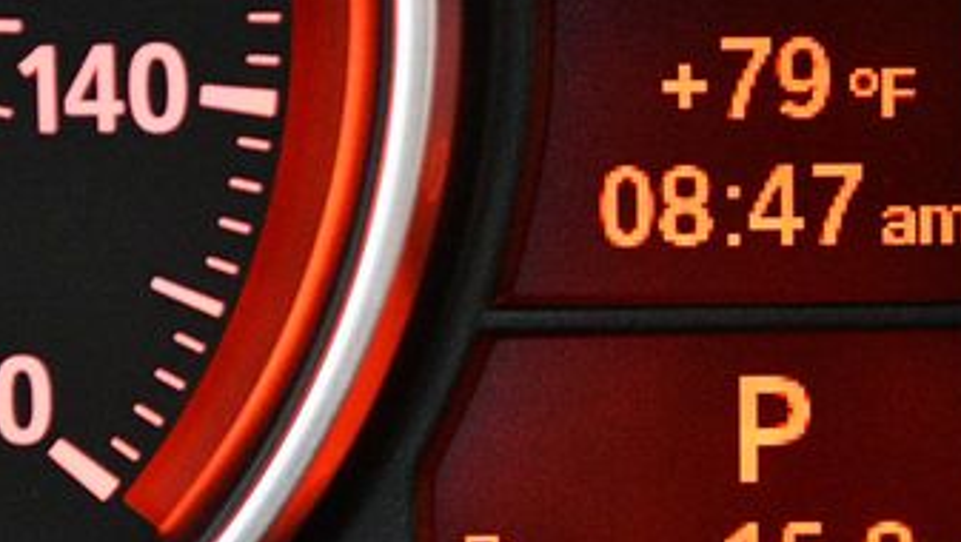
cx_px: 679
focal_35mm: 149
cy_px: 402
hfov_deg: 14.4
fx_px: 3799
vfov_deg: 8.1
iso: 8000
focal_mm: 50
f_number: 5.6
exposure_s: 1/60
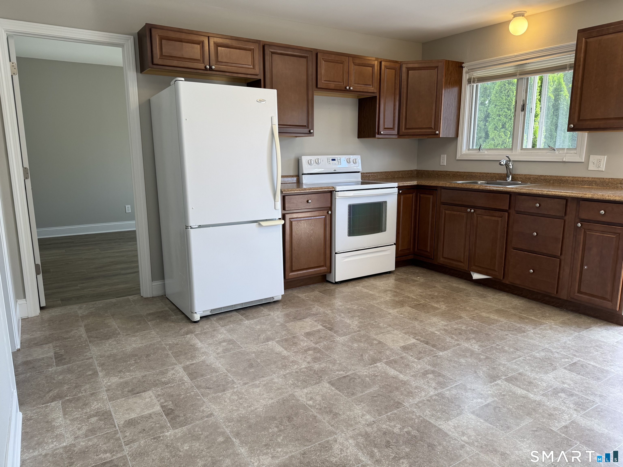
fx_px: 432
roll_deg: +0.0
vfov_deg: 56.8
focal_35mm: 24
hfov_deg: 71.6
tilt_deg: -11.5
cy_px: 234
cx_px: 312
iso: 80
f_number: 1.78
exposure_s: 1/120
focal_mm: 6.76
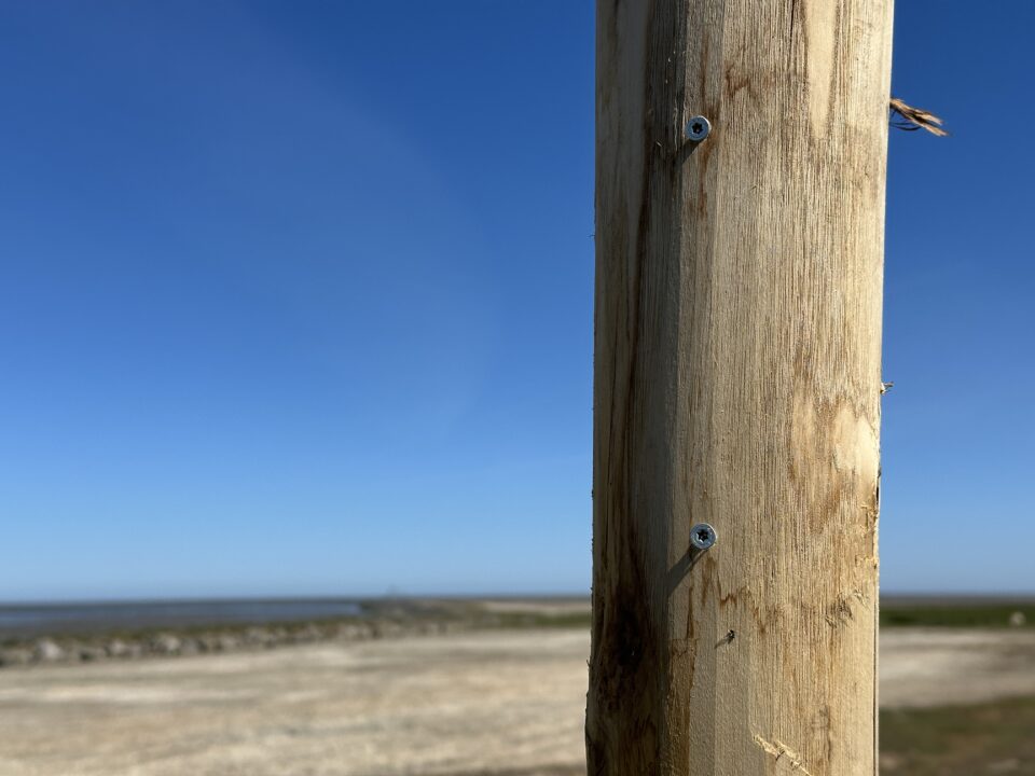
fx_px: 1435
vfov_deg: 30.3
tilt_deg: +8.6
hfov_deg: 39.7
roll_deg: +0.8
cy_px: 388
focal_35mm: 48
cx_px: 518
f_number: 1.78
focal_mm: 6.86
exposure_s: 1/6623
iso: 64
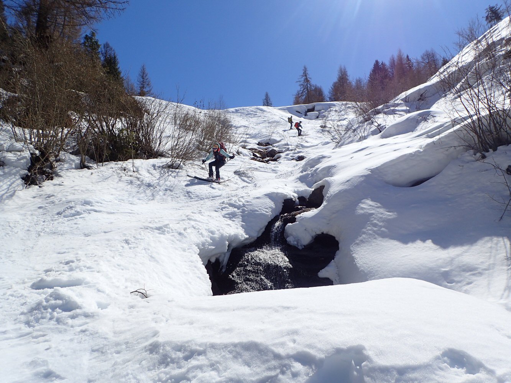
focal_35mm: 25
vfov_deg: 54.9
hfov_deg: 69.4
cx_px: 256
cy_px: 192
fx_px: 369
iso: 100
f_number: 8
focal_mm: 4.5
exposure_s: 1/400
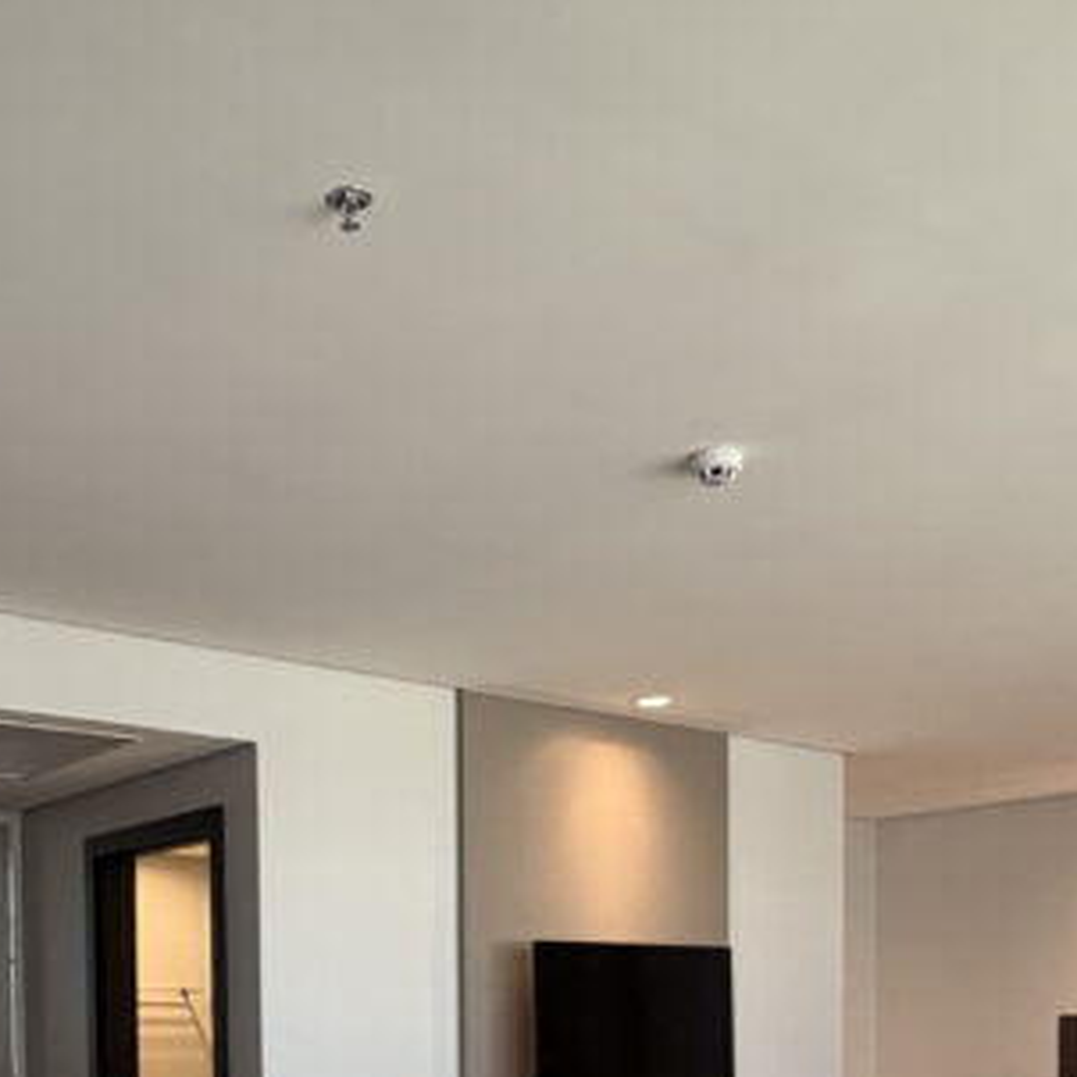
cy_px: 1073
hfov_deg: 39.7
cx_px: 399
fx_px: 1478
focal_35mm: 42
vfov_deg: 36.1
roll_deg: +1.2
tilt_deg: -2.9
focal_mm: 2.22
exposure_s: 1/60
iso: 250
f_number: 2.2
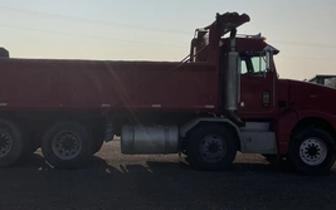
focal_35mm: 46
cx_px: 159
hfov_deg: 43.5
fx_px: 421
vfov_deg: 28.0
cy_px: 103
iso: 25
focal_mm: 3
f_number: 1.8
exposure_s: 1/7407
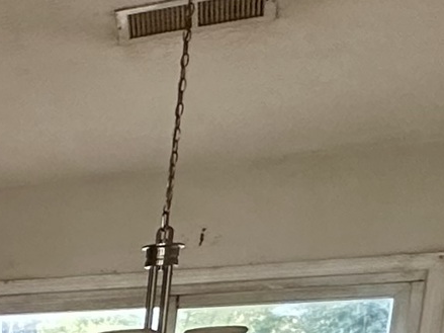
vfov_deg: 13.1
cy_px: 656
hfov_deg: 13.4
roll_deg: -0.3
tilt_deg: -7.9
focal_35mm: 98
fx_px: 1257
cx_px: -678
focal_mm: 2.22
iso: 250
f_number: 2.2
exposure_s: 1/99
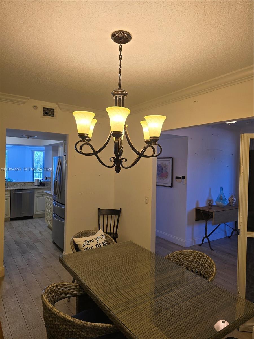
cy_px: 170
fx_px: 225
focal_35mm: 23
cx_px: 127
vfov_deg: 73.9
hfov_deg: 58.9
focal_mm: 6.3
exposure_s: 1/120
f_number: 1.7
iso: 64
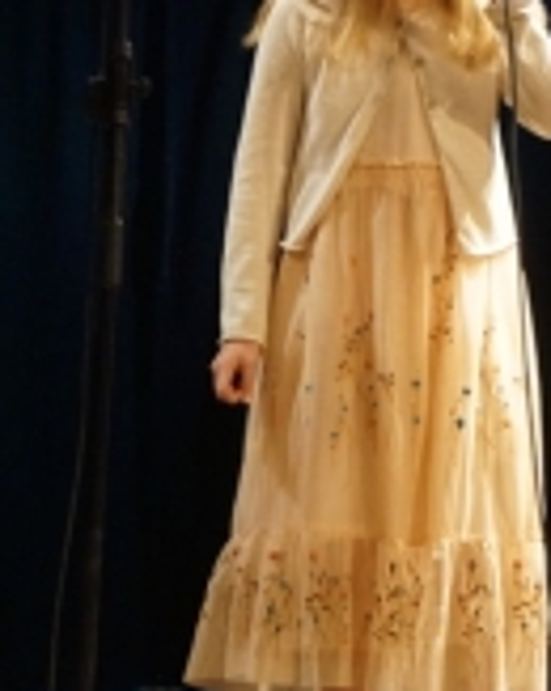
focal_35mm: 169
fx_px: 3451
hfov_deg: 9.1
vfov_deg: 11.4
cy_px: 354
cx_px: 483
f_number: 5.6
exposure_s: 1/60
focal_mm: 50
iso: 3200
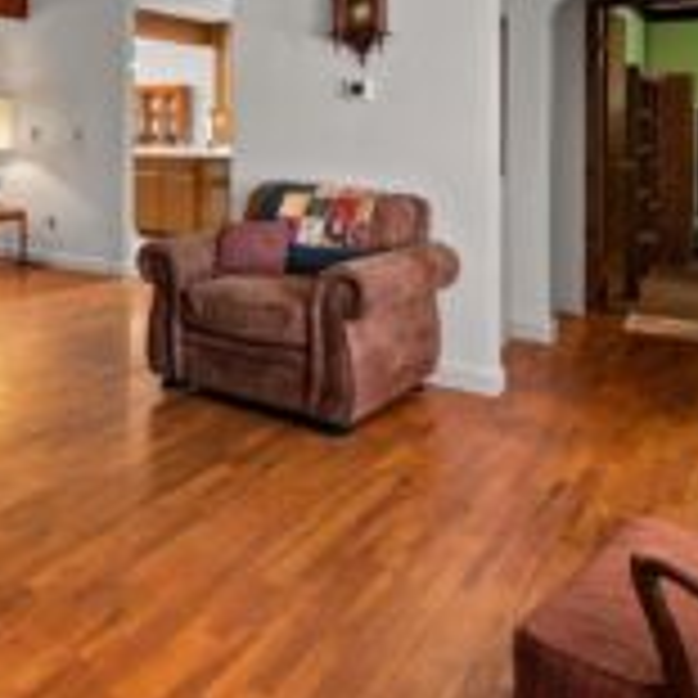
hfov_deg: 45.1
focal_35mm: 33
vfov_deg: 46.8
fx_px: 753
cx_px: 68
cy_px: 128
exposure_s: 1
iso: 200
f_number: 8
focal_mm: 15
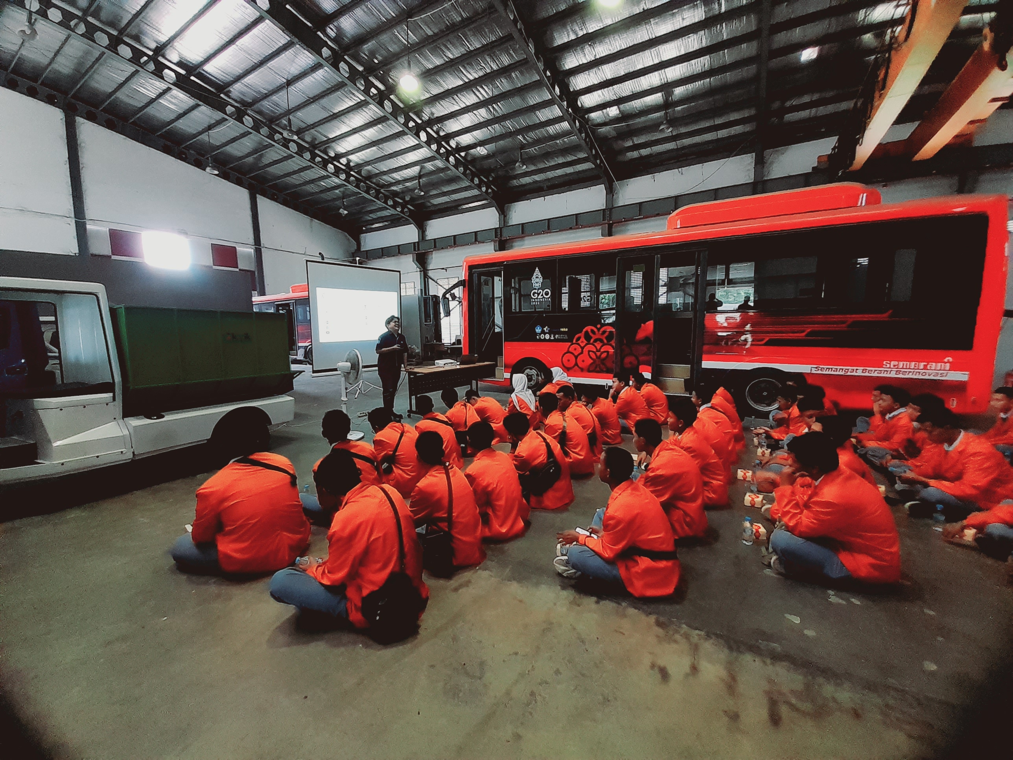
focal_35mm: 13
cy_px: 380
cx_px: 506
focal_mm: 1.13
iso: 80
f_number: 2.2
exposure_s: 1/25
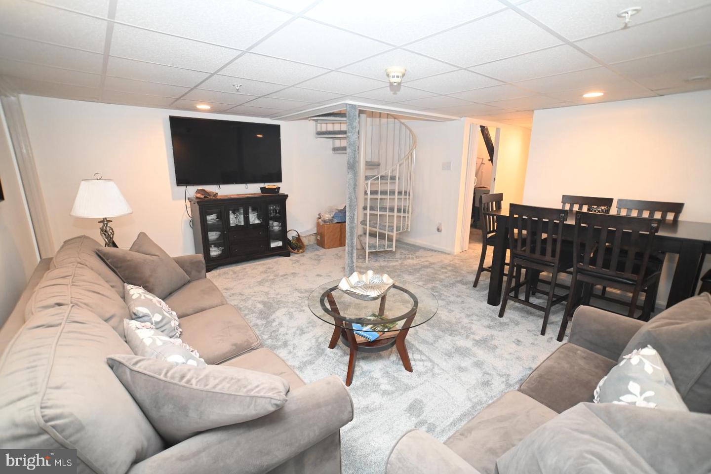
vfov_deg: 70.4
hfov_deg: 93.3
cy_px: 237
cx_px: 356
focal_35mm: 17
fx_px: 336
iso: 3600
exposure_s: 1/60
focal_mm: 17
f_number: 5.3
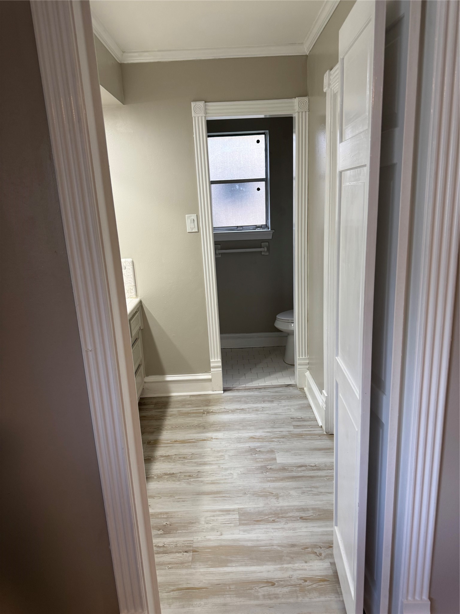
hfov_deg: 56.8
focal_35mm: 24
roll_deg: +4.4
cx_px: 230
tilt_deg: -14.4
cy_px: 307
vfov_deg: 71.6
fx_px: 425
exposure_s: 1/120
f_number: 1.78
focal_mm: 6.76
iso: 160
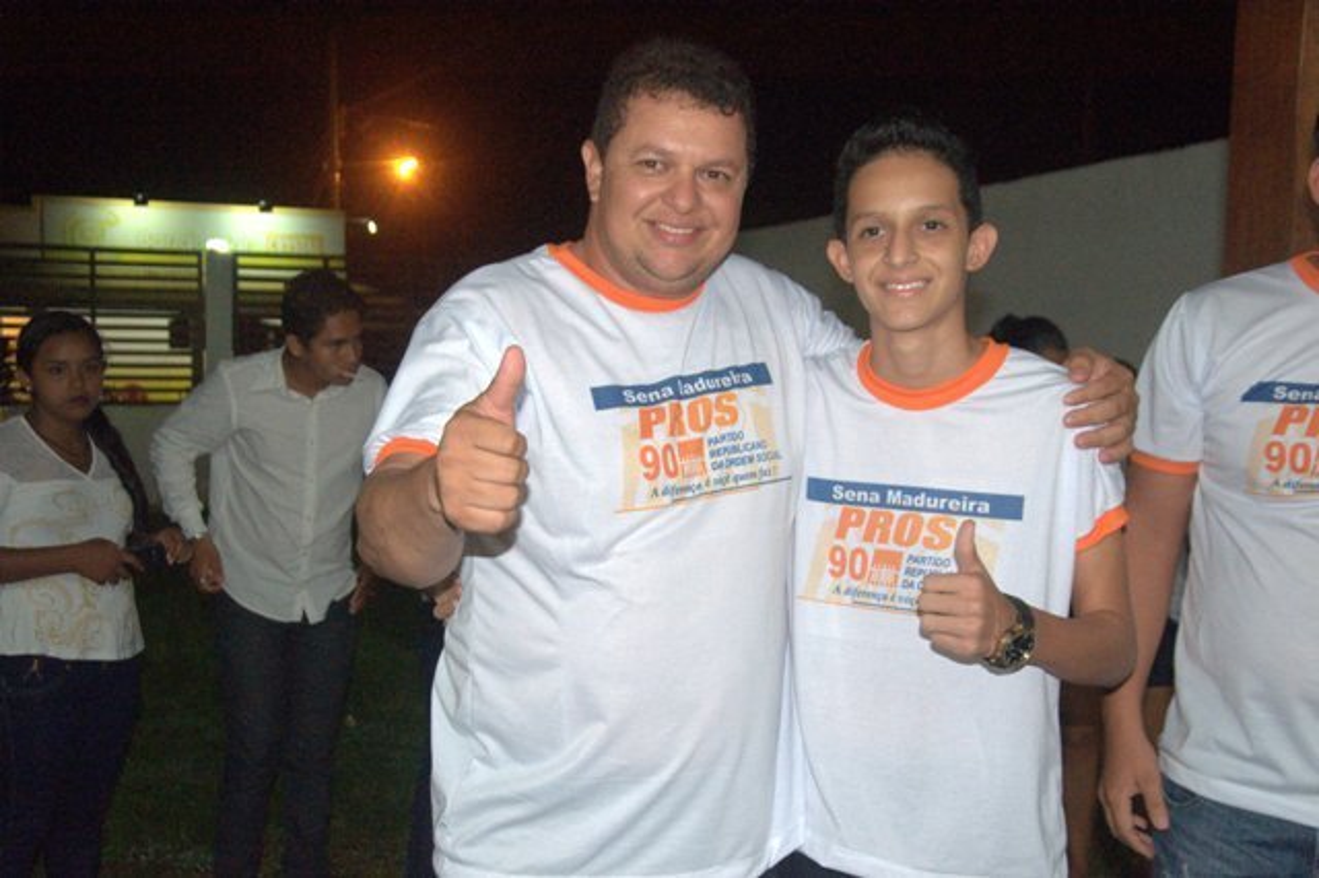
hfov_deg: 38.9
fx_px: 1868
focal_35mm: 51
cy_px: 439
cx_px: 660
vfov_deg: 26.5
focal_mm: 34
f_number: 5.6
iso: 2500
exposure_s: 1/60
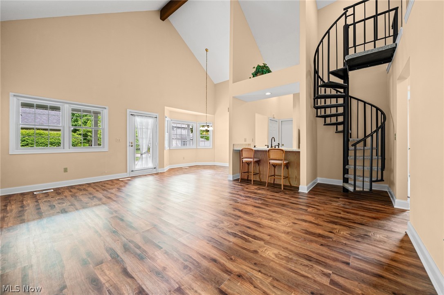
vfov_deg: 85.4
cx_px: 222
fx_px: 160
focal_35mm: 13
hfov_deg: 108.4
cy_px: 148
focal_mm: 13
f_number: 8
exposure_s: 1/2
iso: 250
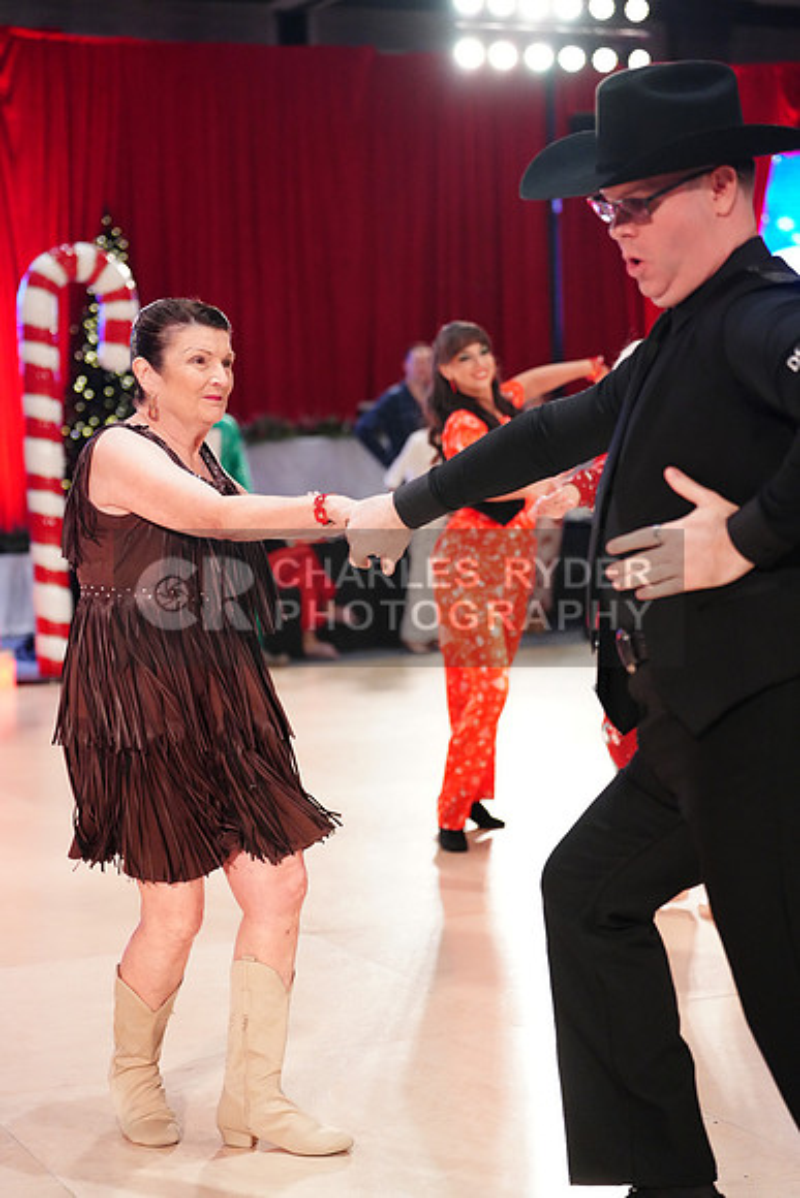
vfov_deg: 28.8
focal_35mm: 70
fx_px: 2332
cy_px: 599
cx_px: 400
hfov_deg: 19.5
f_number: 2.8
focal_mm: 70
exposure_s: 1/400
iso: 5000
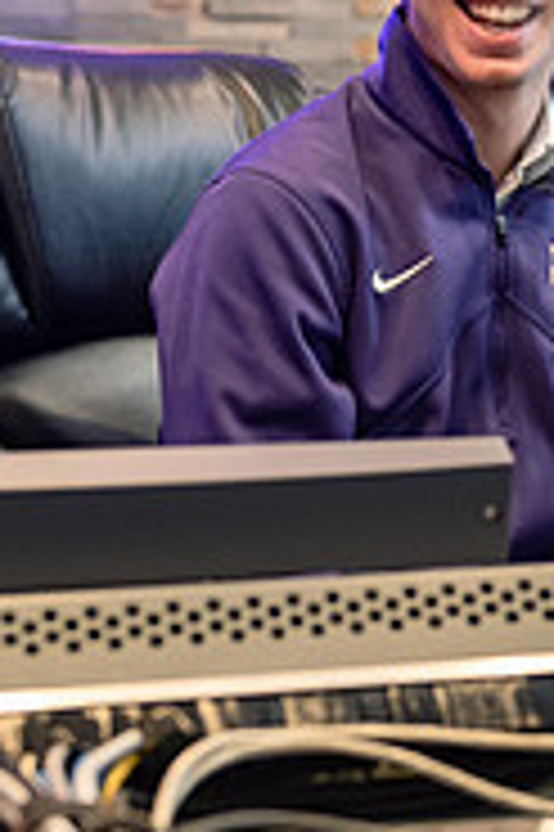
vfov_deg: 18.6
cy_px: 344
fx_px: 2544
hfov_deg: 12.4
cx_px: 387
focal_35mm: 110
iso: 1250
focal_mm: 35
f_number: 2.8
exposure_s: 1/60
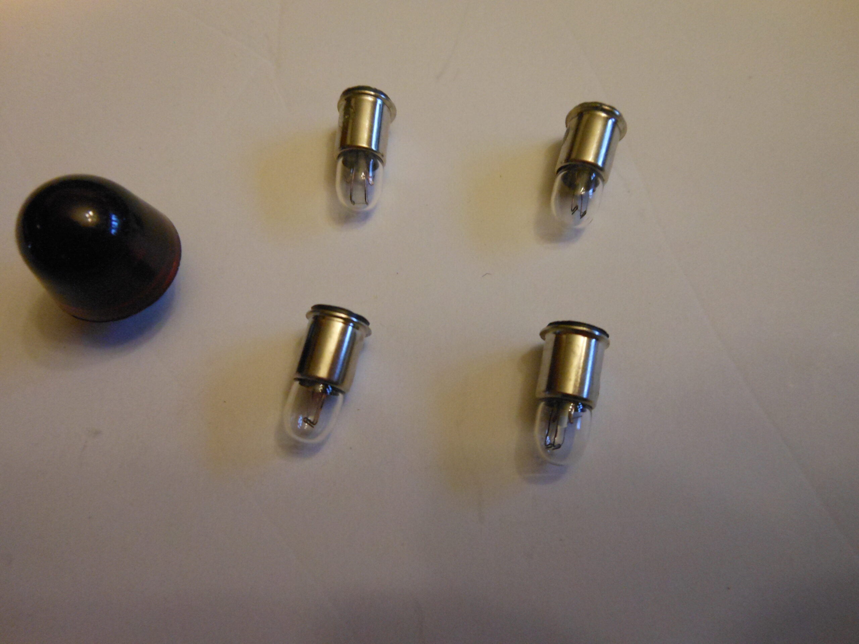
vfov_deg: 54.9
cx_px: 430
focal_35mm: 25
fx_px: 620
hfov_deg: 69.4
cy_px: 322
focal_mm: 4.5
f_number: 3.2
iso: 400
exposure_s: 1/20
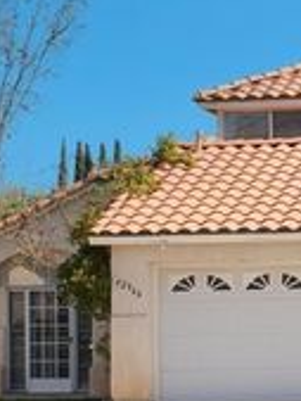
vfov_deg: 14.3
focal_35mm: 138
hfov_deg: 10.4
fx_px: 1598
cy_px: 155
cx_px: 453
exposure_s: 1/1250
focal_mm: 38
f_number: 5.6
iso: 100
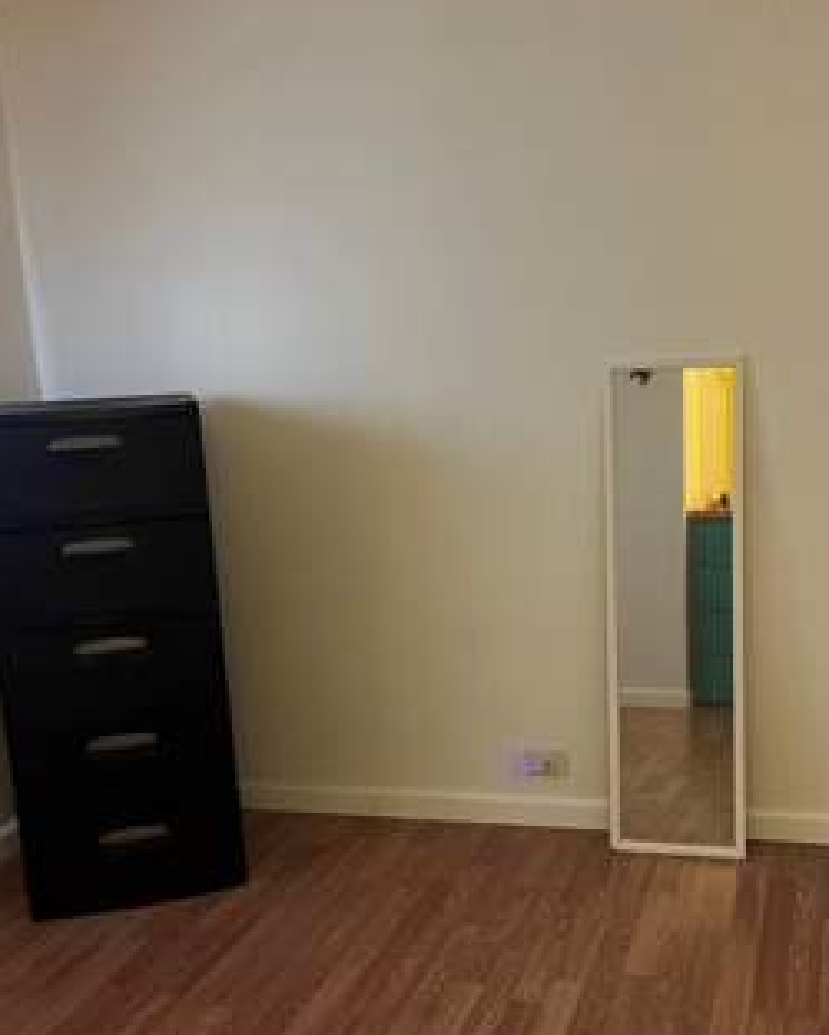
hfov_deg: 38.0
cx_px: 524
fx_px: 1195
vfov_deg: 46.8
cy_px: 561
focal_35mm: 39
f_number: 1.6
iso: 500
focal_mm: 5.1
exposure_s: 1/30
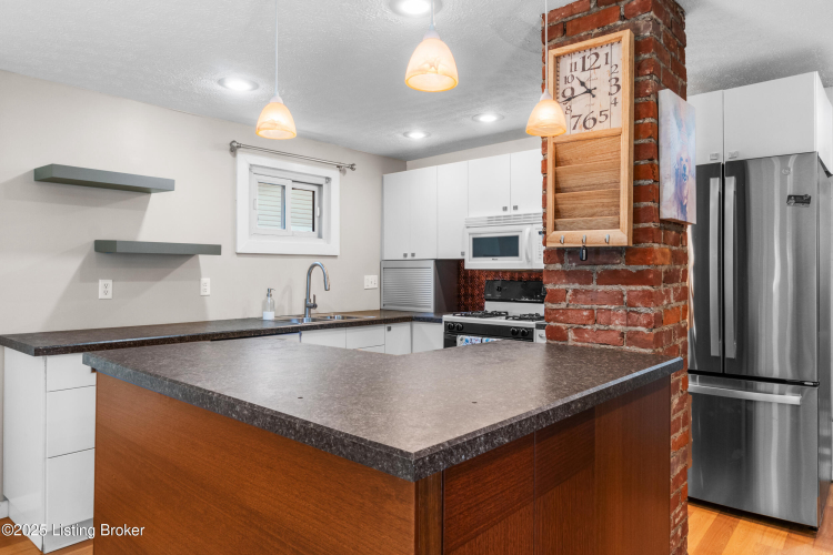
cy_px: 278
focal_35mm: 22
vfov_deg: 56.1
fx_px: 521
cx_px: 416
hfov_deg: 77.3
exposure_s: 1/2.5
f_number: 8
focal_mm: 15
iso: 400
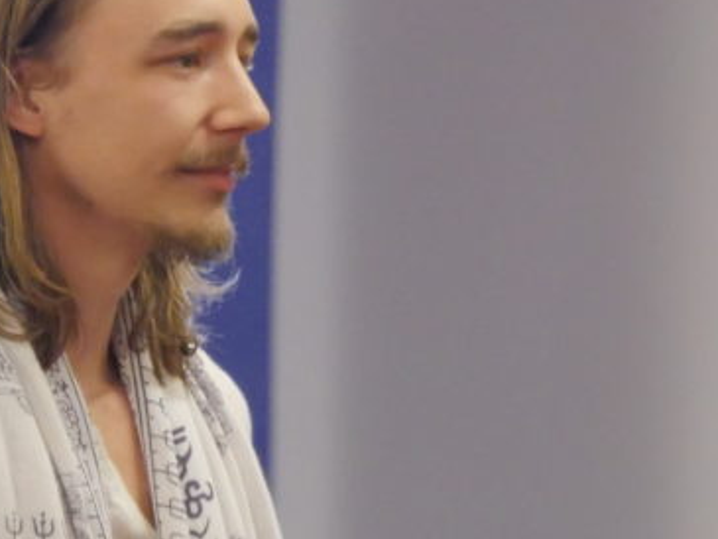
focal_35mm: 785
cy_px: 397
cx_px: 411
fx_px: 16288
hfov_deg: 2.5
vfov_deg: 1.9
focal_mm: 140
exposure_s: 1/25
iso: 3200
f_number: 5.6
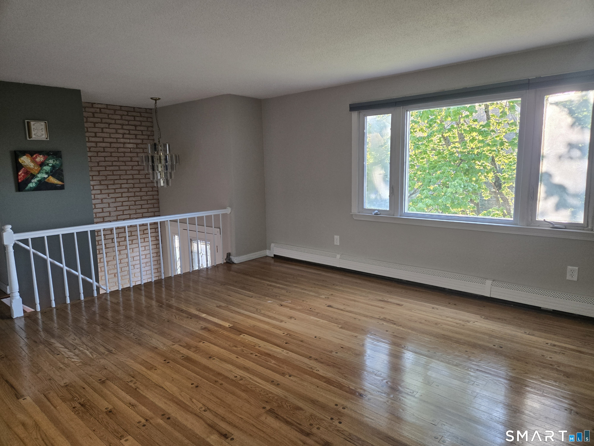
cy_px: 223
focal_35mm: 23
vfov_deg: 58.9
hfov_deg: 73.9
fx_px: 395
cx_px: 297
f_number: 1.8
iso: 160
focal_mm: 5.4
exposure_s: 1/120
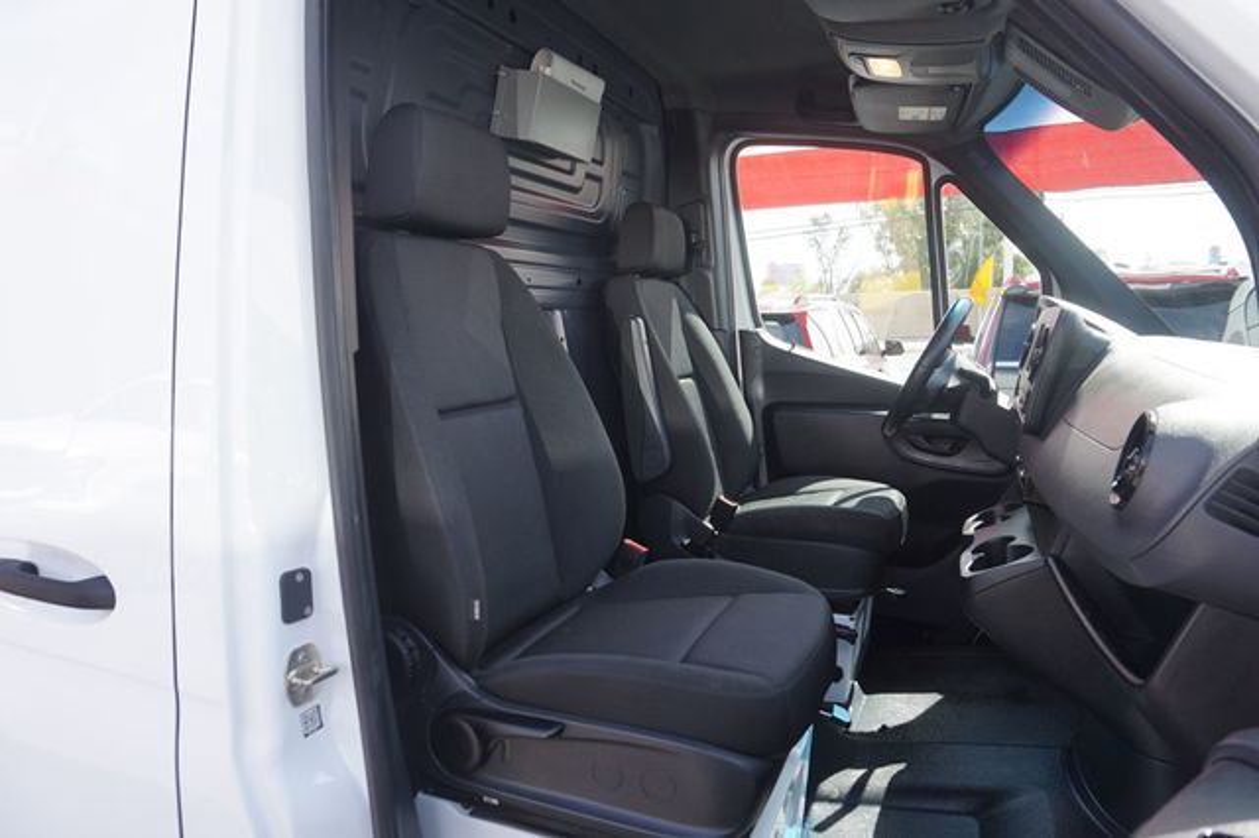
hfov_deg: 73.8
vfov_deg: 53.1
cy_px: 419
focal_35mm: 24
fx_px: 839
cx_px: 630
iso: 100
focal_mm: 16
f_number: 5.6
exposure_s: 1/80
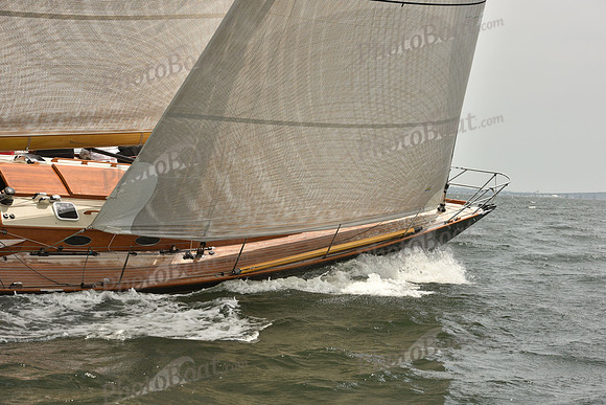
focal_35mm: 70
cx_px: 303
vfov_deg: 19.5
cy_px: 202
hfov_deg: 28.8
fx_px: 1179
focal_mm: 70
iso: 400
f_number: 8
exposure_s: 1/1600
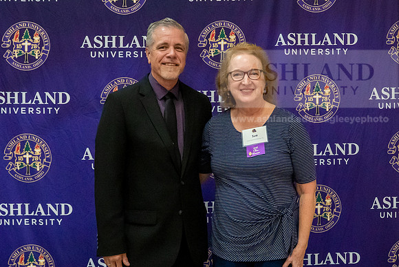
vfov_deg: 24.8
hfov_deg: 36.5
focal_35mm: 55
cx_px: 210
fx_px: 606
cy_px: 154
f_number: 2.8
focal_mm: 28
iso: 5000
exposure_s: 1/400
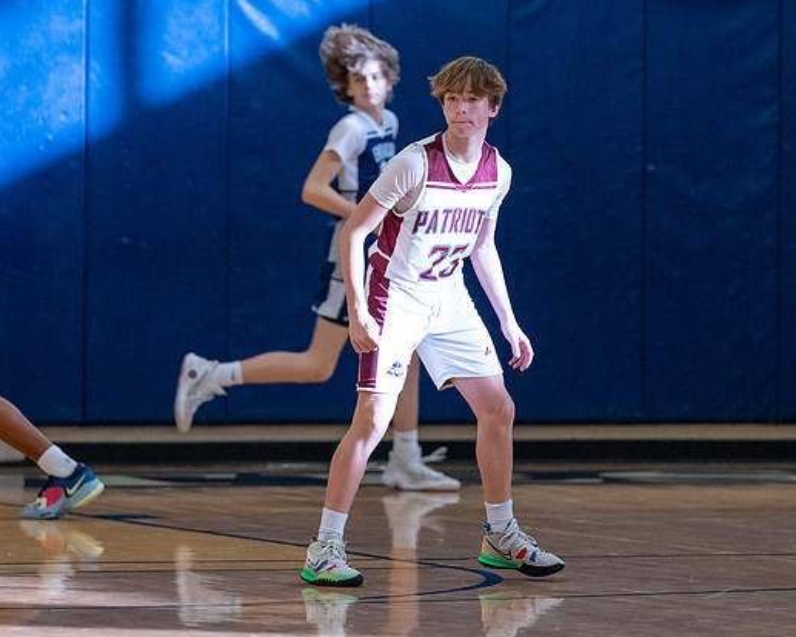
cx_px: 379
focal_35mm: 352
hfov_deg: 5.5
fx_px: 8296
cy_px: 295
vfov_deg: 4.4
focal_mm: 200
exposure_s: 1/1000
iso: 5000
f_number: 2.8
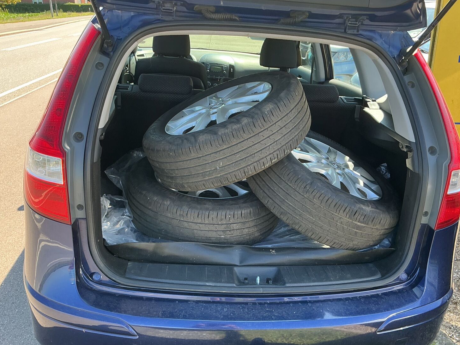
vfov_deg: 41.7
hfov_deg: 53.9
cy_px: 191
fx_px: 452
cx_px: 241
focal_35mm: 34
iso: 25
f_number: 1.8
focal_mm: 3
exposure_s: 1/170
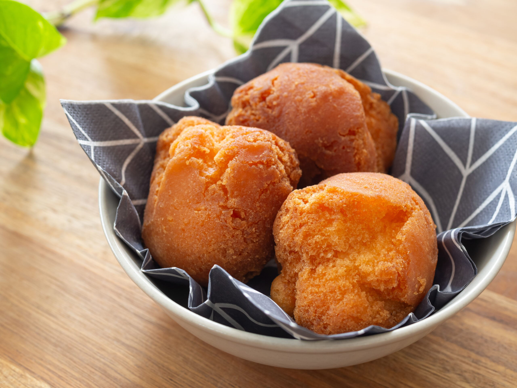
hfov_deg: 38.2
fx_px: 747
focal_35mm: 50
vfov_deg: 29.1
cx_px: 258
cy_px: 194
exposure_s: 2
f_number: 4.5
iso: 250
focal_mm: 25
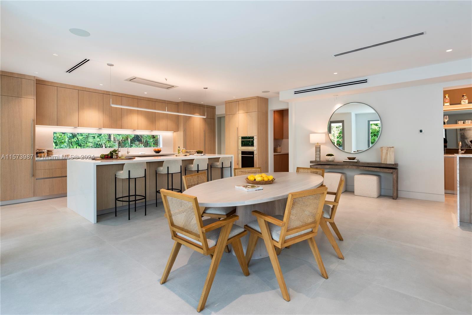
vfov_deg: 67.4
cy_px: 158
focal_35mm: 18
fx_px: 236
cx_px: 236
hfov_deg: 90.0
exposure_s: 1/25
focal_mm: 18
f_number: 10
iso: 400
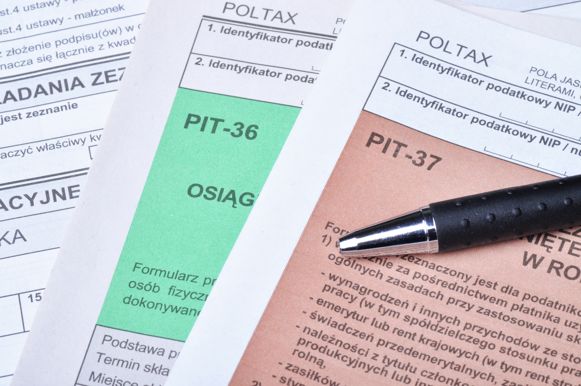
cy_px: 193
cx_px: 290
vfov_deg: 10.1
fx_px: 2176
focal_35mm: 135
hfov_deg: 15.2
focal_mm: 90
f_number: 29
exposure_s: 1/160
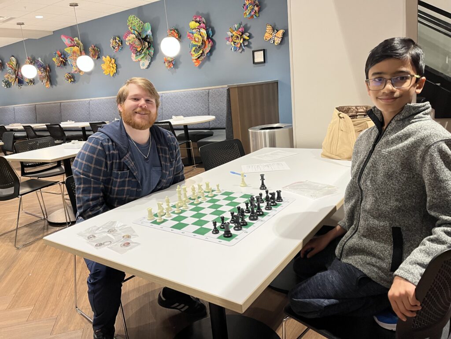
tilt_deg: -13.4
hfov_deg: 67.3
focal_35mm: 26
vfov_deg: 53.1
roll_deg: +5.5
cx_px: 226
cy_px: 170
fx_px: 339
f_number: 1.6
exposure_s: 1/60
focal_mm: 5.1
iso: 160
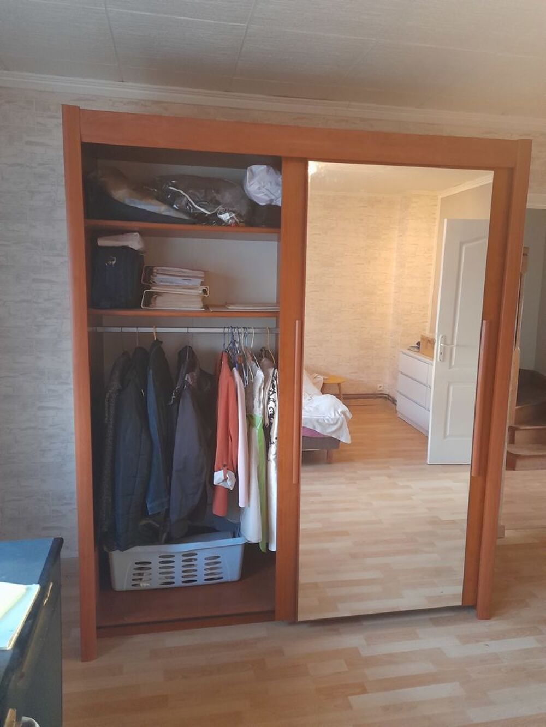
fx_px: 526
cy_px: 364
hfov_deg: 54.9
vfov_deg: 69.4
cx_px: 273
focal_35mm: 25
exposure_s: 1/25
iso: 500
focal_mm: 4.6
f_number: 2
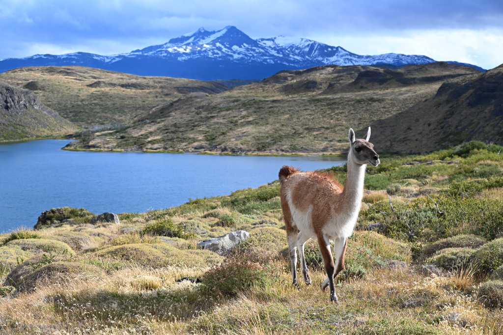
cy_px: 168
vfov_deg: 20.9
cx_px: 252
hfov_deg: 31.0
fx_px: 908
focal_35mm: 65
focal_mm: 65
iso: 280
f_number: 8
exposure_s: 1/500
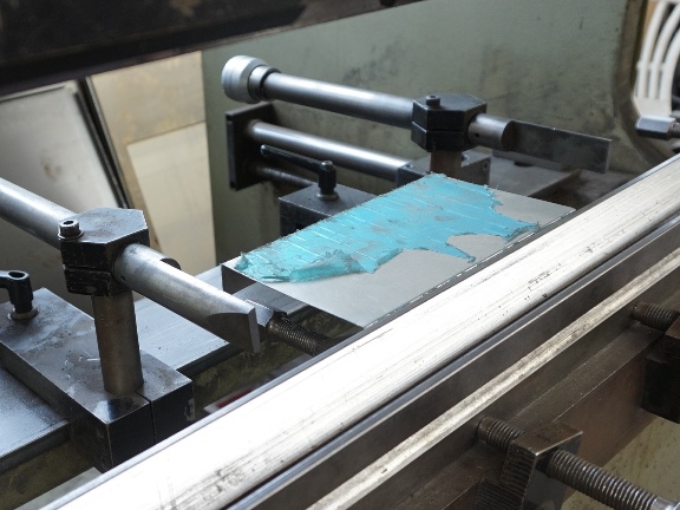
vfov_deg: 35.1
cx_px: 209
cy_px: 284
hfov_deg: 44.9
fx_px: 805
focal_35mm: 41
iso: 400
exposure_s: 1/60
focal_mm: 16
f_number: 4
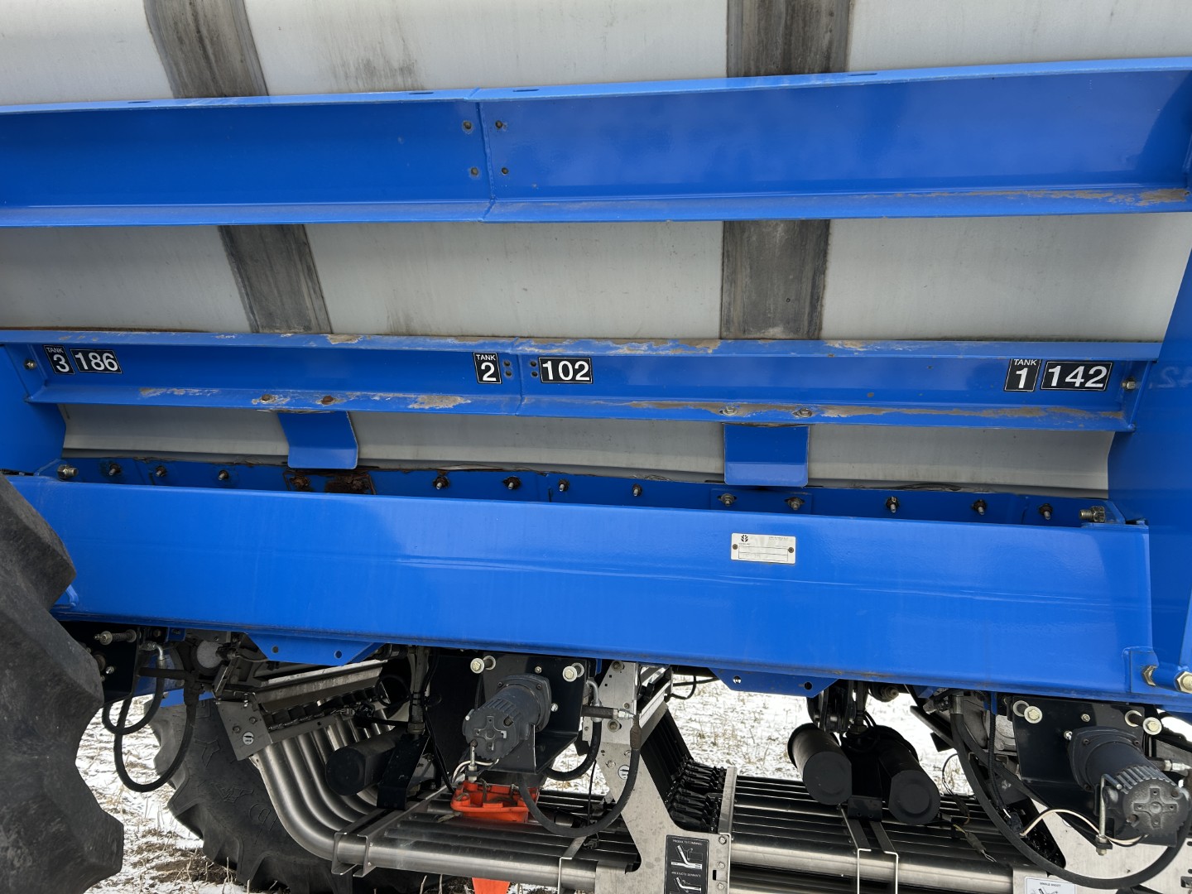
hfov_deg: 67.3
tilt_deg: +8.2
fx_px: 895
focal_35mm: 26
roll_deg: -2.9
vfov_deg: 53.1
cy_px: 447
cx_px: 596
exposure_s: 1/178
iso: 40
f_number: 1.5
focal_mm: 5.7
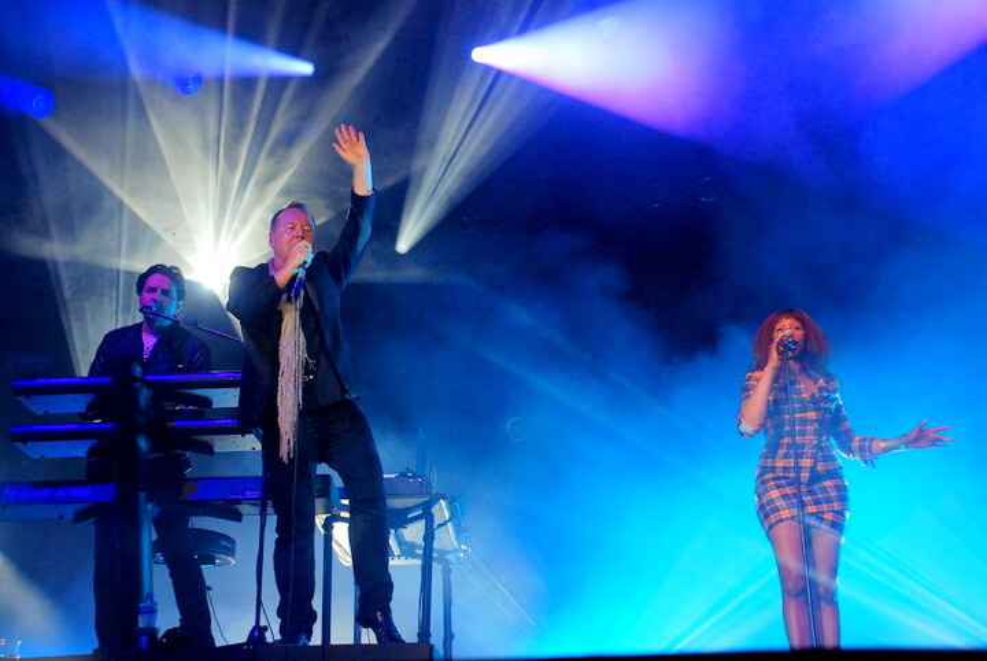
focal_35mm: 52
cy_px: 330
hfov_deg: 37.8
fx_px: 1441
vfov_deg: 25.8
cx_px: 494
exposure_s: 1/125
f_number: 4.5
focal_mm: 35
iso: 450
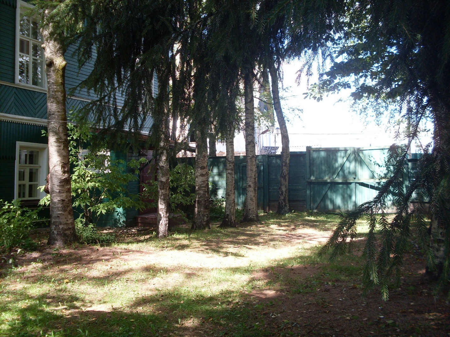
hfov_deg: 49.0
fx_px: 494
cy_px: 168
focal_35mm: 38
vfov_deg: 37.7
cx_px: 225
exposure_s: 1/180
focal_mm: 6.3
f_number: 2.8
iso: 80
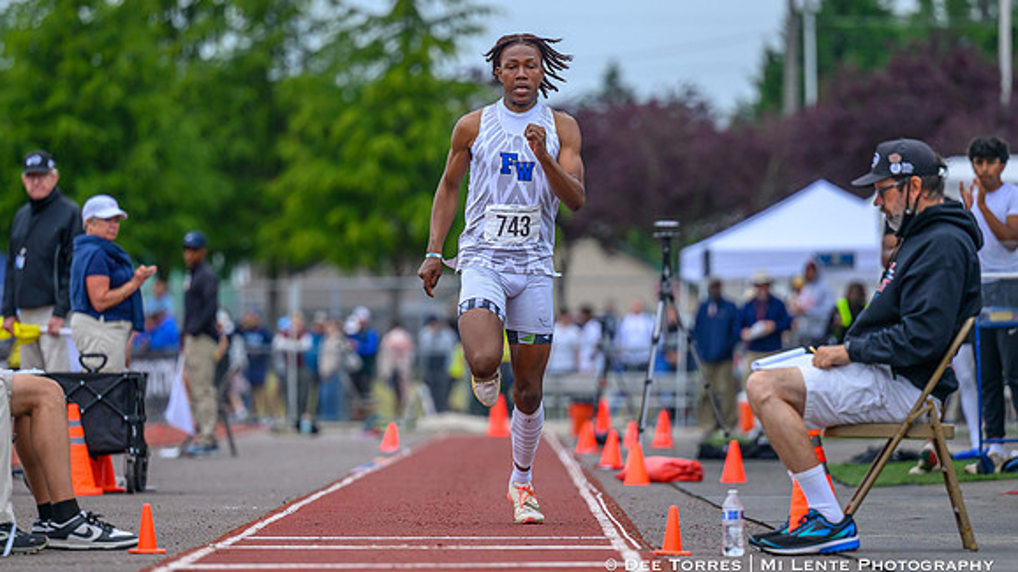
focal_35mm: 300
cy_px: 267
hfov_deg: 7.2
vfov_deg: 4.0
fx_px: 8097
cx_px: 518
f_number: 2.8
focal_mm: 190
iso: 280
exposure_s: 1/2500
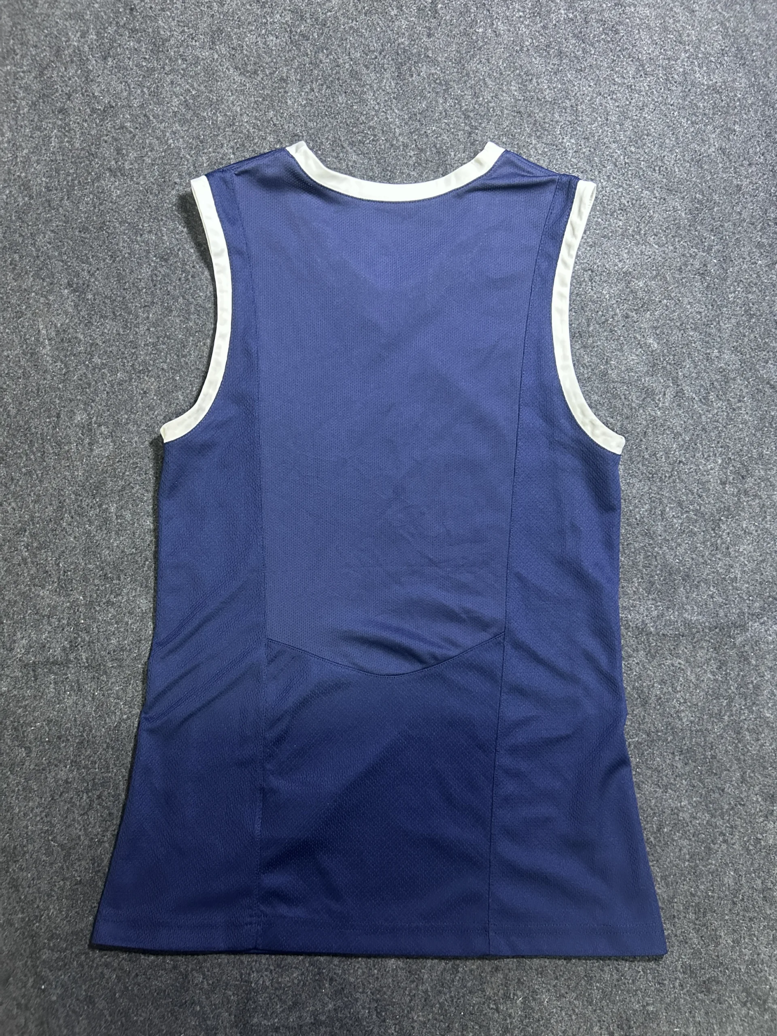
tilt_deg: -63.4
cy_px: 518
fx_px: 778
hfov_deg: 53.1
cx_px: 388
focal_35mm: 26
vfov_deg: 67.3
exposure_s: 1/33
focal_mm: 5.7
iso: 500
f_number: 1.5
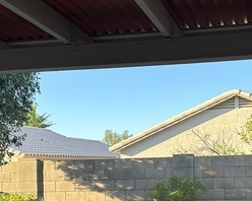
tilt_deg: +1.7
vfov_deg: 23.9
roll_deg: +1.4
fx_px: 469
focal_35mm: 63
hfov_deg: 29.5
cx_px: 196
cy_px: 157
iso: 80
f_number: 1.78
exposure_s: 1/709
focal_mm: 6.86
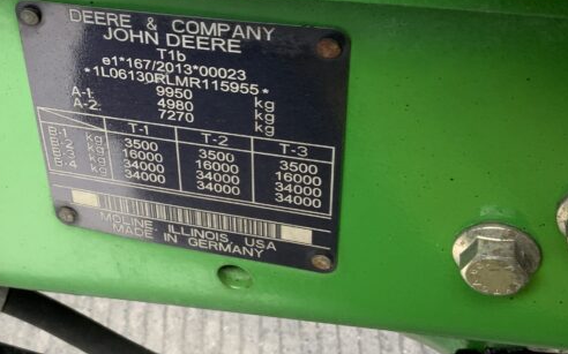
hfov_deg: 30.6
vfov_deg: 20.2
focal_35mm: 64
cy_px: 96
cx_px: 55
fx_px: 990
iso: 32
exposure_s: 1/122
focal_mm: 3
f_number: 1.8
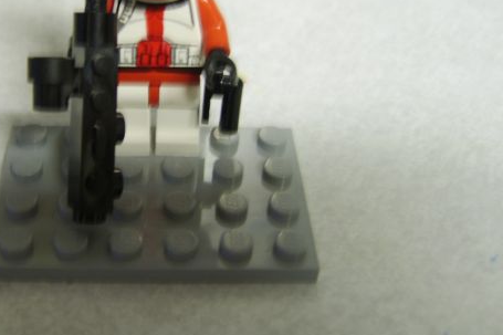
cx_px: 158
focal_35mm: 51
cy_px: 75
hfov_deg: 38.4
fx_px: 712
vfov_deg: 26.1
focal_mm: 8.13
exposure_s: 1/4
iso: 71
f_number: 2.7
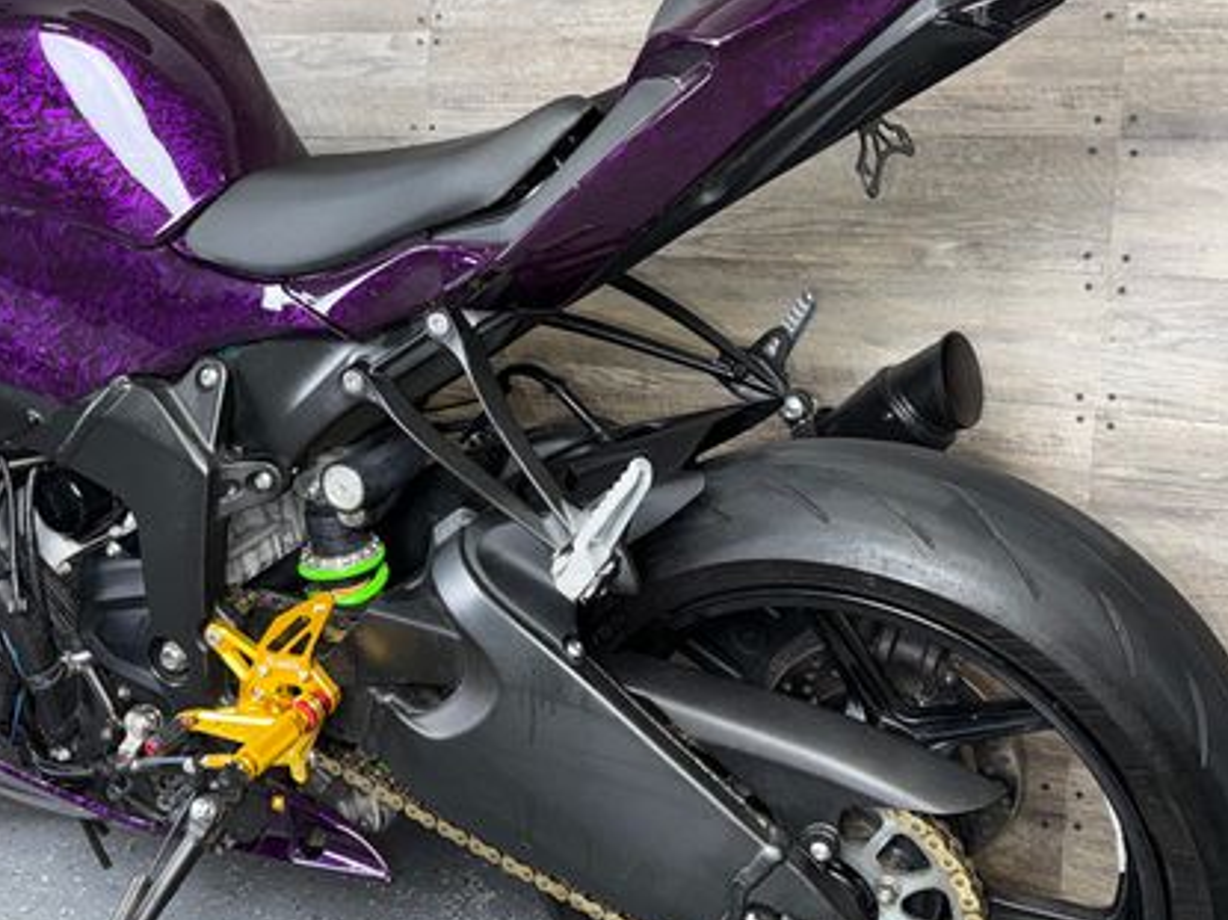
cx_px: 580
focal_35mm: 37
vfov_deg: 38.4
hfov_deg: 50.1
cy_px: 346
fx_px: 1312
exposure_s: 1/27
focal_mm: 6.76
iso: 64
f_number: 1.78
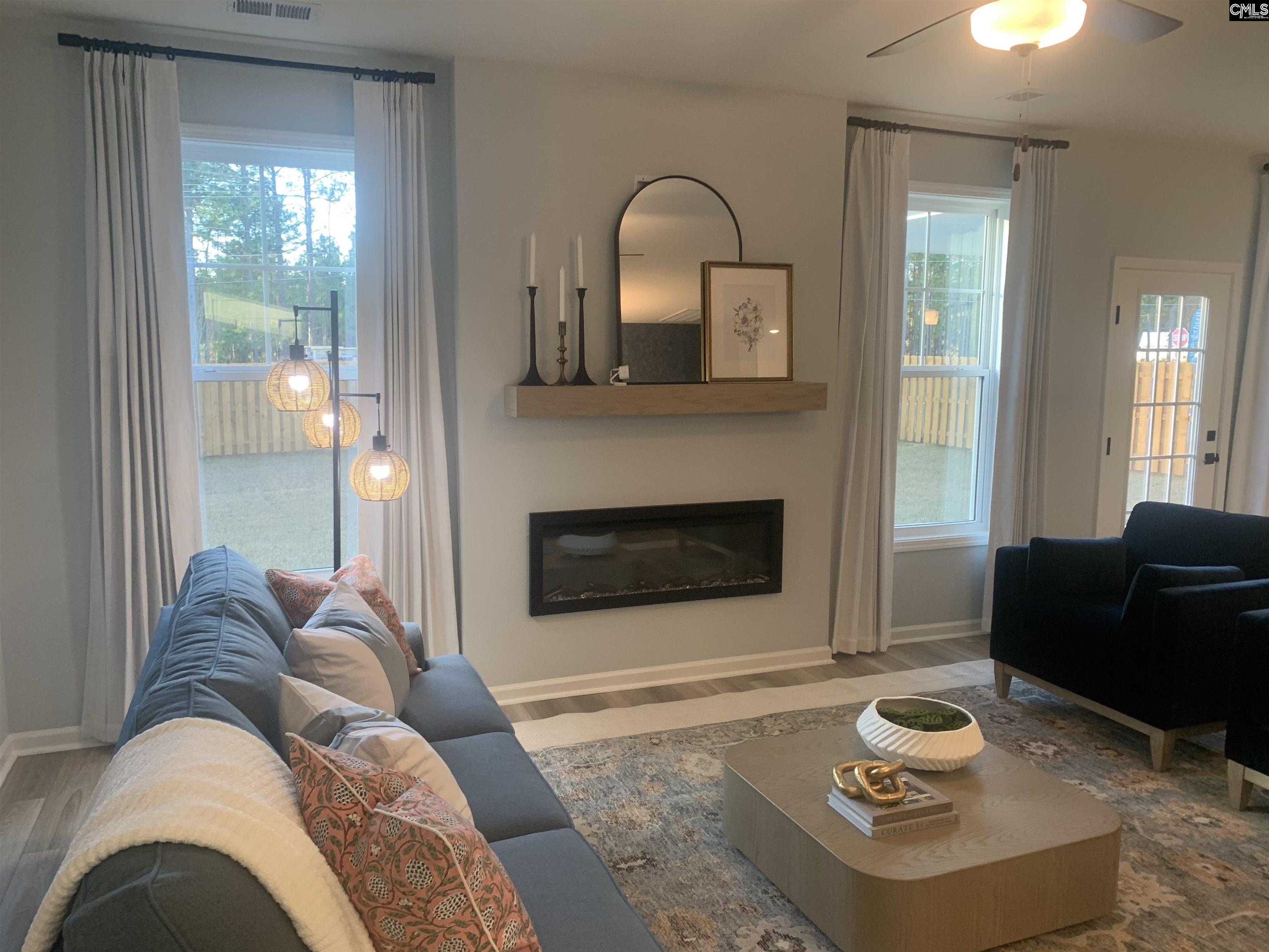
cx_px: 634
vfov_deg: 53.1
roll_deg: -0.5
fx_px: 953
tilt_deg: -6.2
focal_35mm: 26
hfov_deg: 67.3
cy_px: 476
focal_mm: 4.25
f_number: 1.8
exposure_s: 1/60
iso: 80
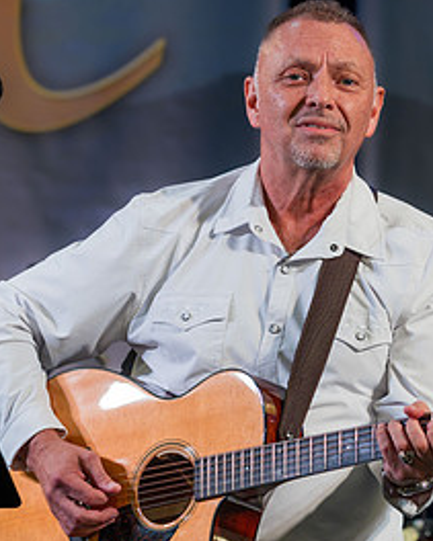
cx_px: 312
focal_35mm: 223
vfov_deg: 8.7
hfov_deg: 6.9
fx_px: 3574
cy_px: 310
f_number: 4.5
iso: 2000
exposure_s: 1/250
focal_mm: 108
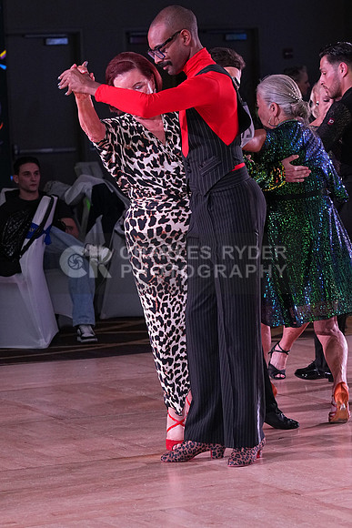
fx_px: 2213
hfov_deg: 9.1
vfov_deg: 13.6
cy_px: 264
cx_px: 176
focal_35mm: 151
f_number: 5.6
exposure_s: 1/320
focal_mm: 101
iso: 2500
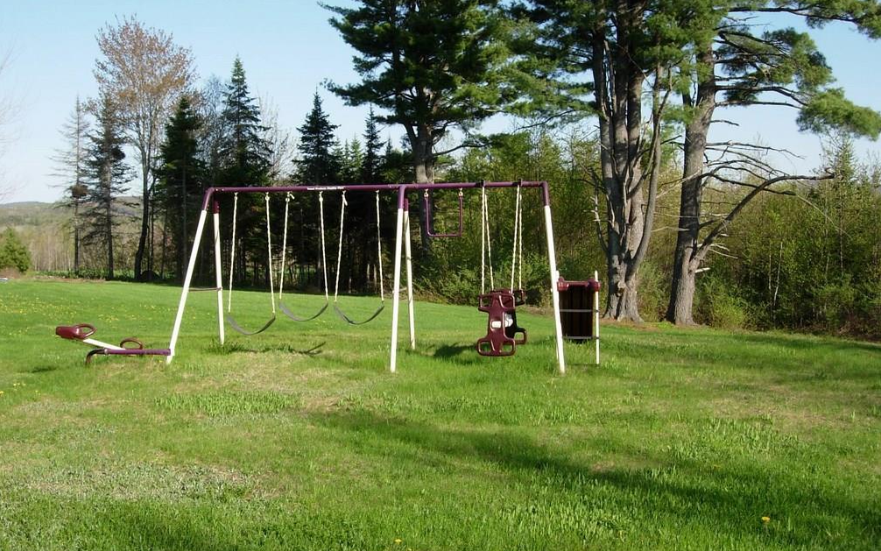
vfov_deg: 31.2
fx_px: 985
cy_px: 251
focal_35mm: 41
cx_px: 433
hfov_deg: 48.2
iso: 79
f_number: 4.8
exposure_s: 1/443
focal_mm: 7.8
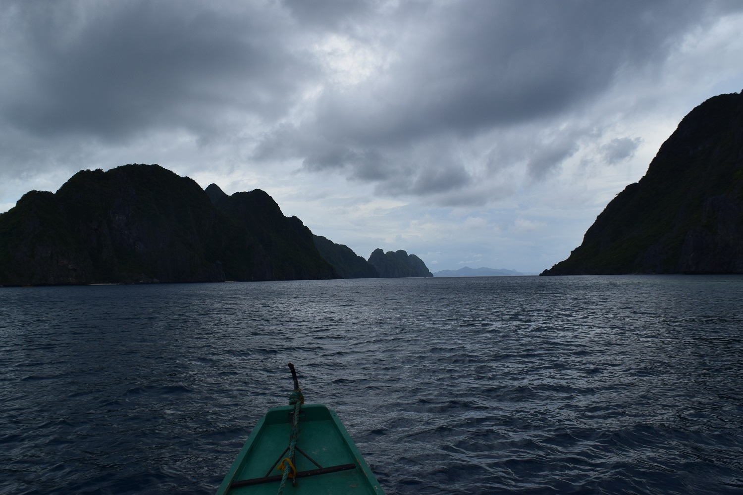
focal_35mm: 27
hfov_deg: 67.4
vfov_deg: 47.9
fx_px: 557
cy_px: 248
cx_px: 372
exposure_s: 1/500
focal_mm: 18
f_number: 11
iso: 220
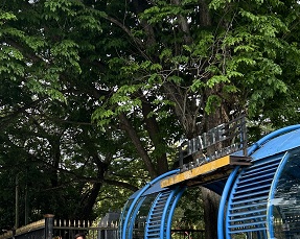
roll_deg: -0.4
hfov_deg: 29.8
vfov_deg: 24.2
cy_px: 193
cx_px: 59
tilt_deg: +5.1
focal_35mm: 62
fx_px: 550
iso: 50
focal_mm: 5.7
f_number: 1.5
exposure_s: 1/827
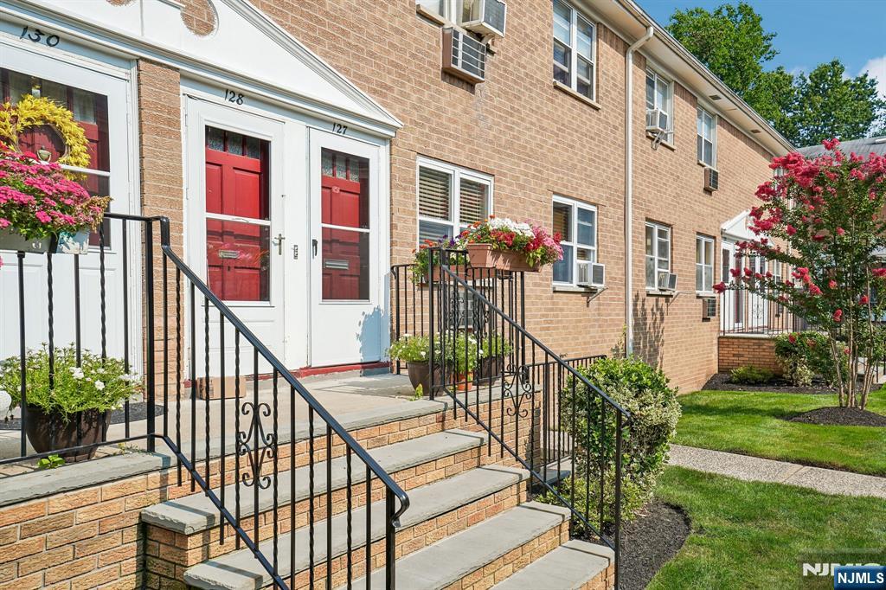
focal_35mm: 30
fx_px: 738
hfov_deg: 61.9
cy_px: 295
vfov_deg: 43.6
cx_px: 443
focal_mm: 30
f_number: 8
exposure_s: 1/250
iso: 100
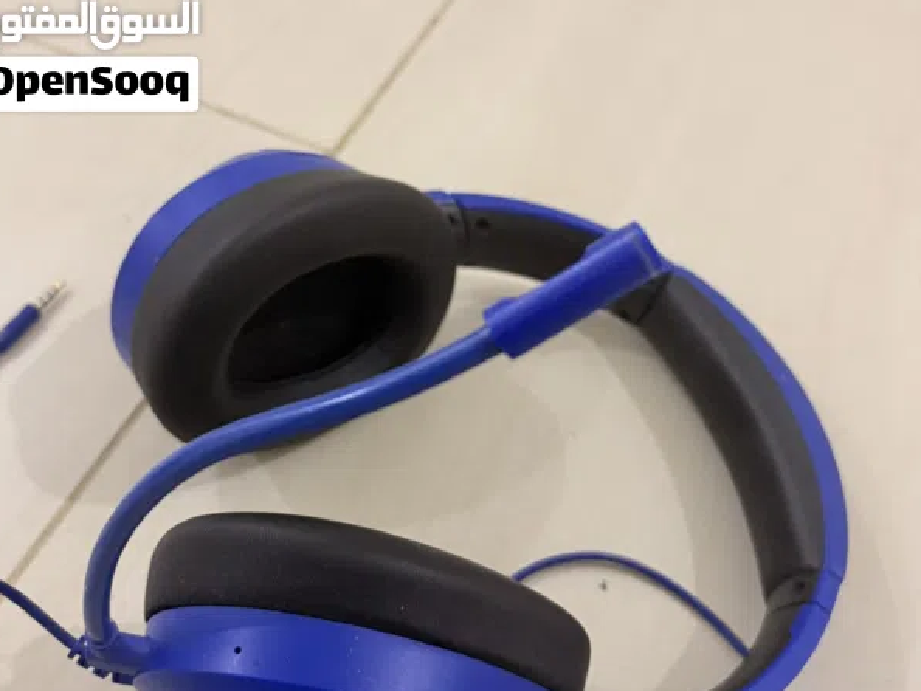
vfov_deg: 49.8
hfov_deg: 63.4
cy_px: 335
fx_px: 745
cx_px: 433
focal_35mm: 28
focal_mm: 5.96
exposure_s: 1/25
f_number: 1.6
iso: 500
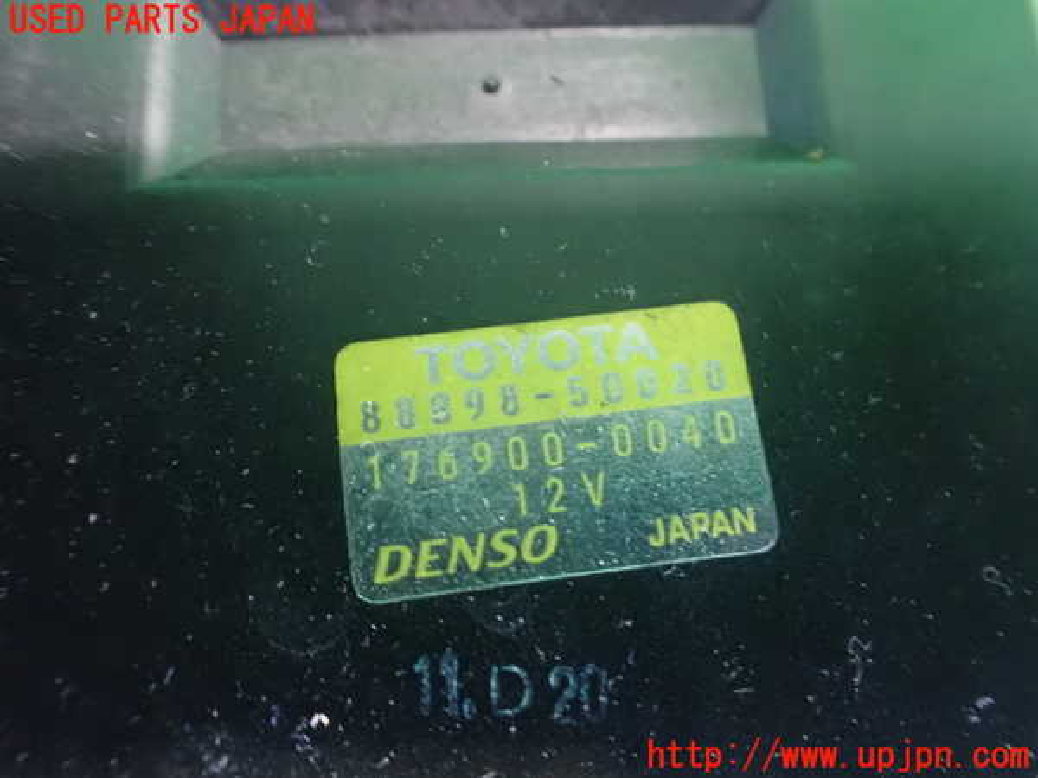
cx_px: 519
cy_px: 389
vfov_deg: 46.8
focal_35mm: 30
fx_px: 900
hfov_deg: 60.0
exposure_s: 1/25
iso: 1600
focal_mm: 5.4
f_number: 2.3
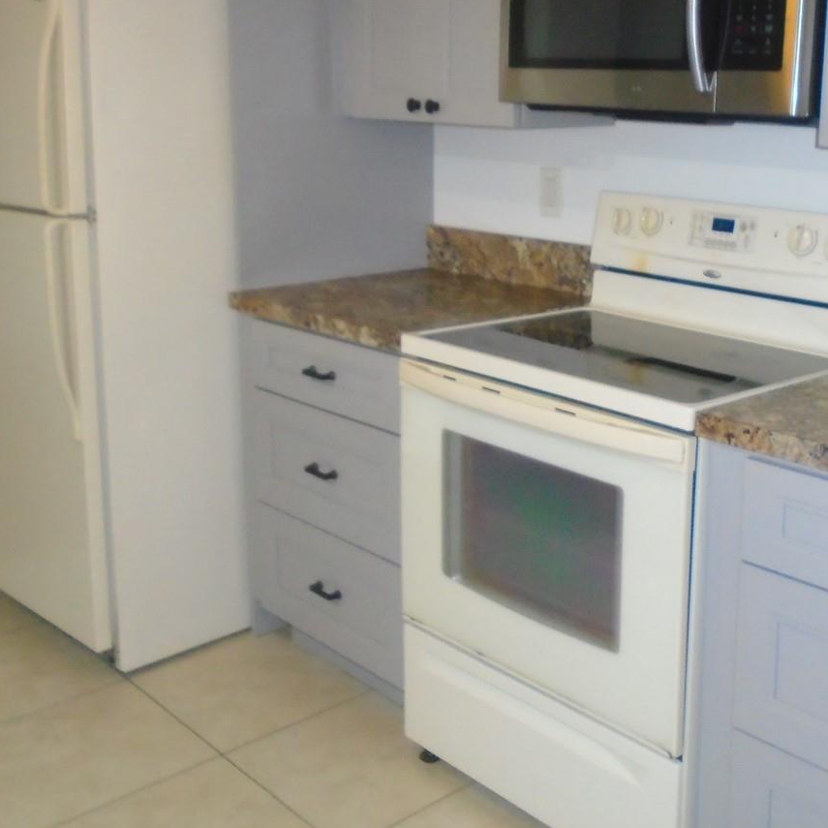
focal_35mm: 43
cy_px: 313
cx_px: 579
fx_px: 1164
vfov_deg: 38.9
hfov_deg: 38.5
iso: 400
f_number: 3.2
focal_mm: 4.6
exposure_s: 1/30
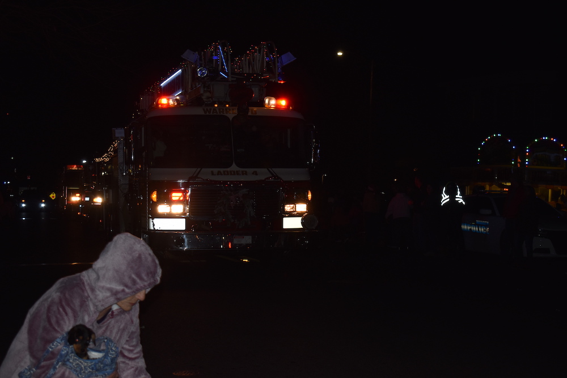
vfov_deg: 22.6
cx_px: 284
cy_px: 189
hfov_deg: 33.4
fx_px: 945
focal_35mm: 60
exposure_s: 1/200
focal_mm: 40
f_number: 5
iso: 200
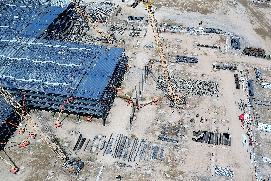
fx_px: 294
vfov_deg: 34.2
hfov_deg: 49.4
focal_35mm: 39
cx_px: 156
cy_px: 79
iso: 100
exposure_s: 1/2500
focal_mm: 10.57
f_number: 2.8
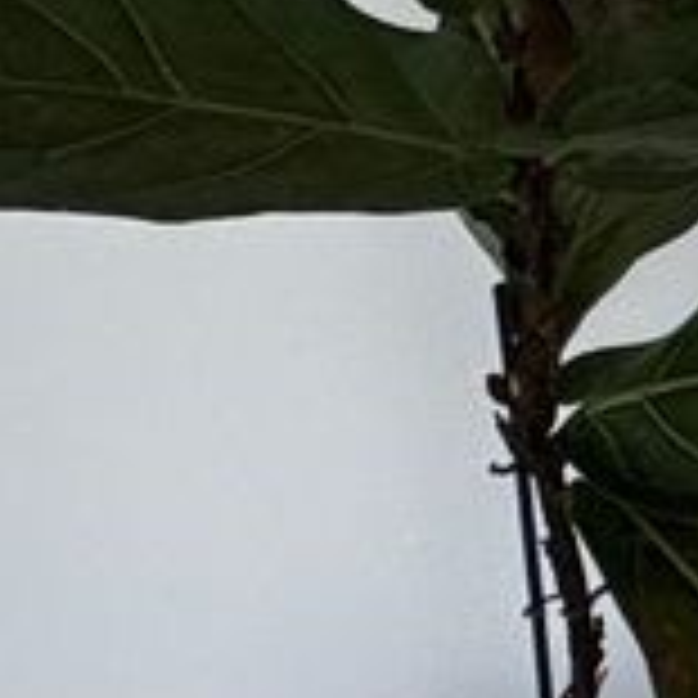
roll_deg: +0.4
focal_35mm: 128
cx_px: 2229
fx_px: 2920
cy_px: -721
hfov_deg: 9.7
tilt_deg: -5.0
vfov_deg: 12.0
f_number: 2.2
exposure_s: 1/100
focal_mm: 2.22
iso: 160
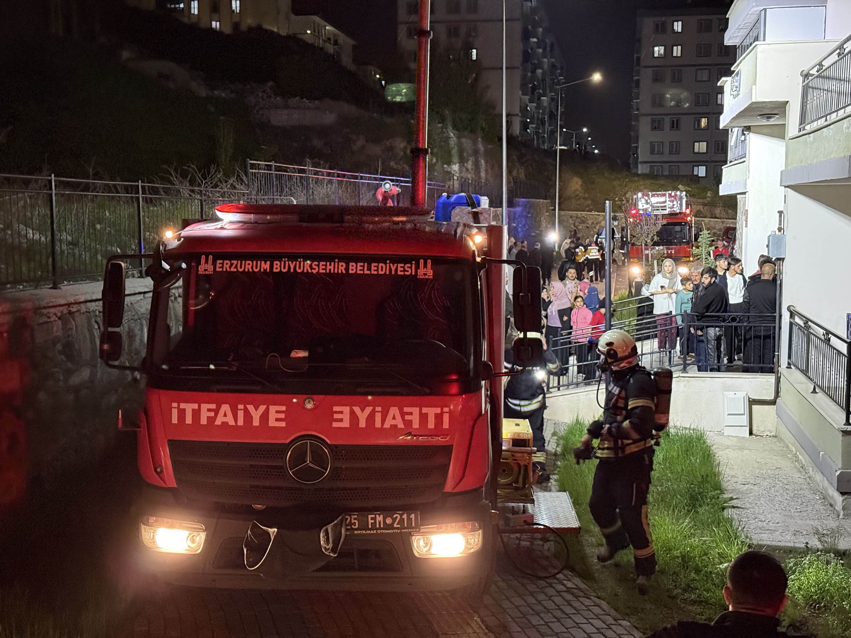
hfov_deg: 39.7
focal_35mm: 48
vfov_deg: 30.3
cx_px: 426
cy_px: 319
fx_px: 1180
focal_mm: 6.76
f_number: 1.78
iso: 800
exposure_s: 1/29
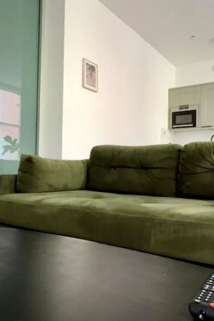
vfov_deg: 67.4
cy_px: 164
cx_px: 150
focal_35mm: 27
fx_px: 241
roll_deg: +0.1
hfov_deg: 46.8
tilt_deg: +2.4
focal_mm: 2.22
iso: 80
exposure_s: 1/82
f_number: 2.2
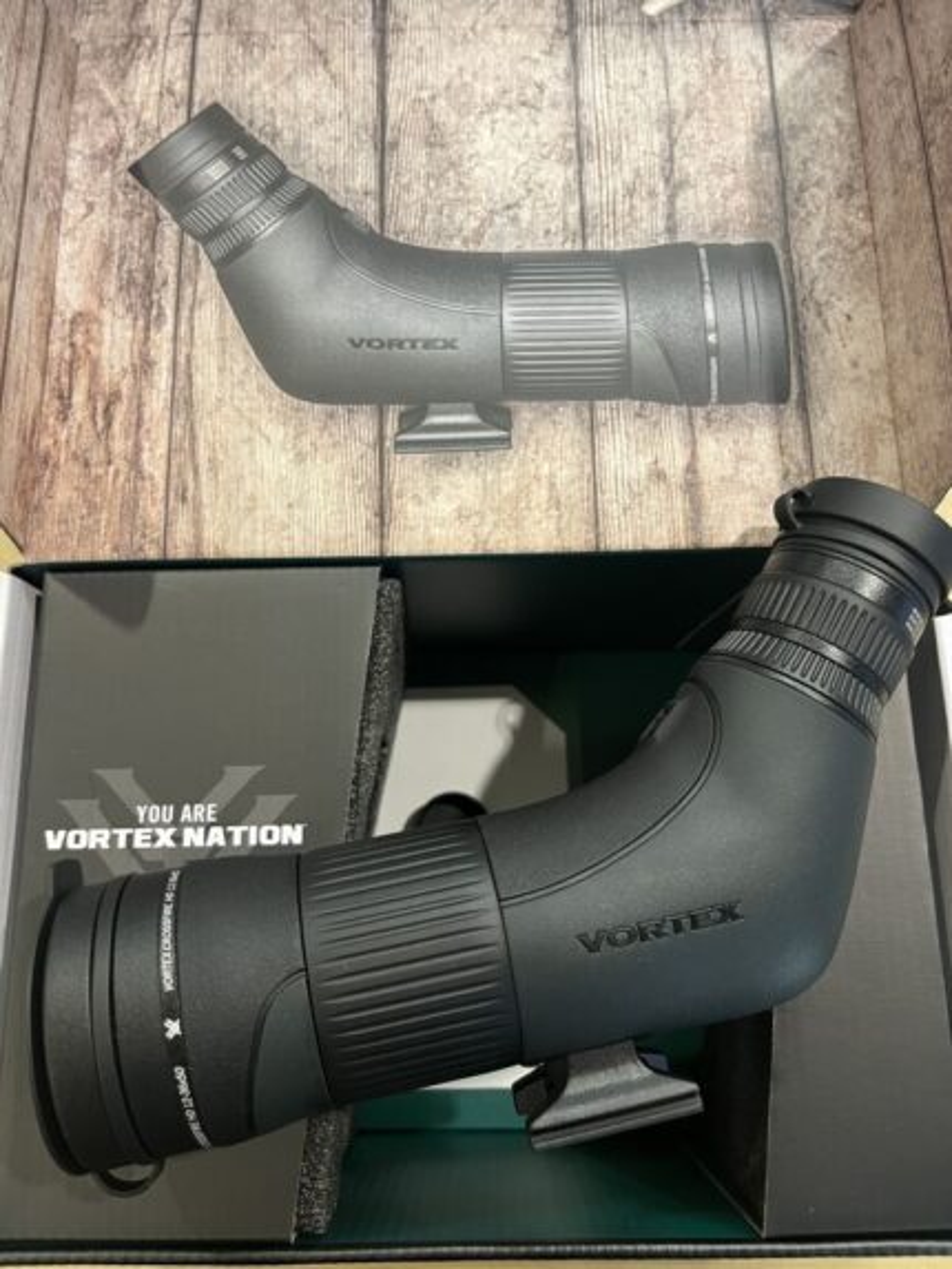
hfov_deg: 53.1
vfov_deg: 67.3
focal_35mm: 26
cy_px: 634
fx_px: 953
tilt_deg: -75.8
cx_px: 476
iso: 200
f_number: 1.5
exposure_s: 1/50
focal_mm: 5.7
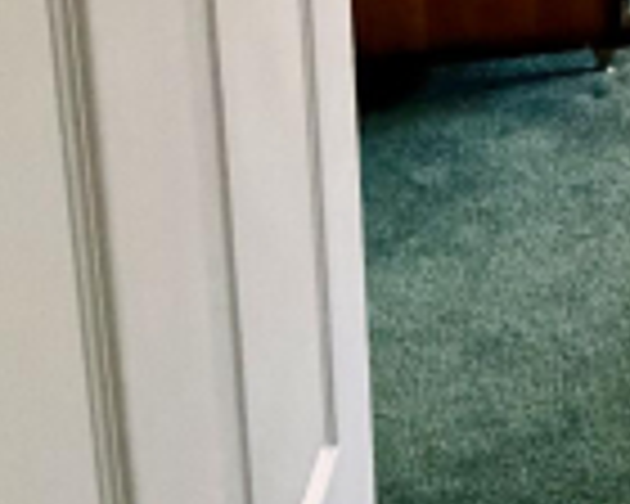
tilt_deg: -12.3
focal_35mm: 65
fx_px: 1212
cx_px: 999
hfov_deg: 22.6
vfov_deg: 20.9
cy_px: -187
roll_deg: -3.5
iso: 800
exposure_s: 1/60
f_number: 2.2
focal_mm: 2.22
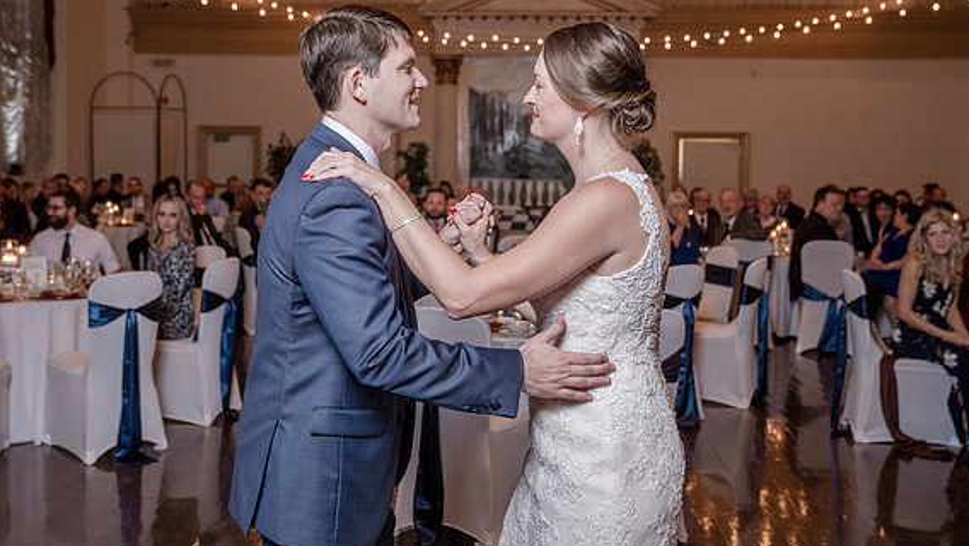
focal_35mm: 41
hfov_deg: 49.3
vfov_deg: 29.0
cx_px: 452
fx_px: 1054
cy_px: 221
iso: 2000
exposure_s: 1/250
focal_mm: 34
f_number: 4
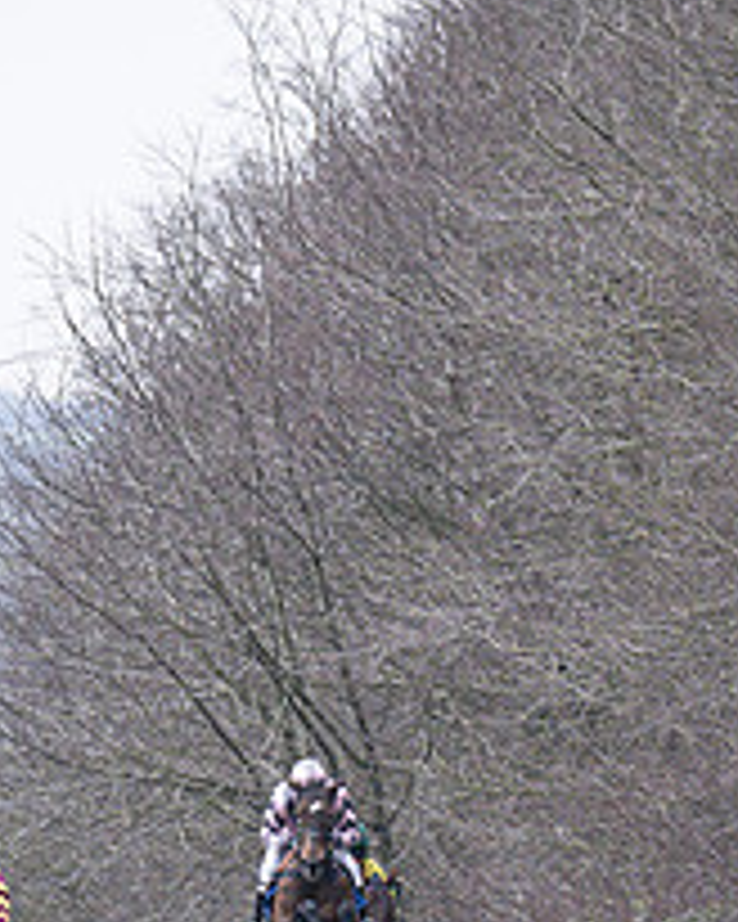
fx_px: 25337
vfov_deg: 2.1
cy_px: 796
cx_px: 308
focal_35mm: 928
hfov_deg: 1.7
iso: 400
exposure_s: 1/1000
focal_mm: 200
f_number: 5
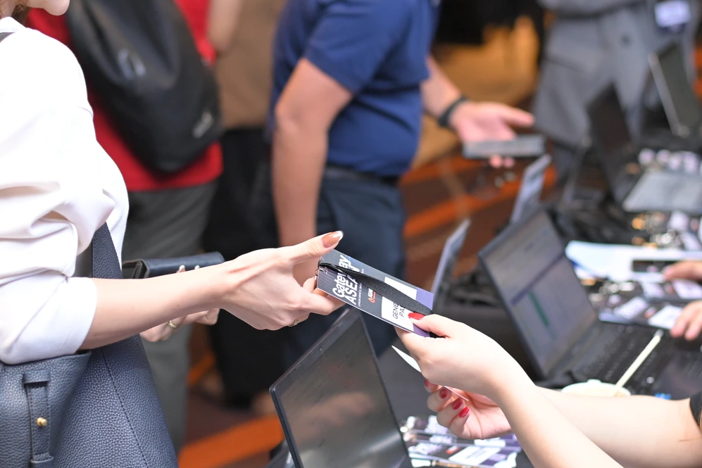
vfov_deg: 14.7
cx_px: 315
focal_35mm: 93
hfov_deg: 21.9
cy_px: 274
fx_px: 1814
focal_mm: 50
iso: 640
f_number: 2.5
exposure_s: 1/200
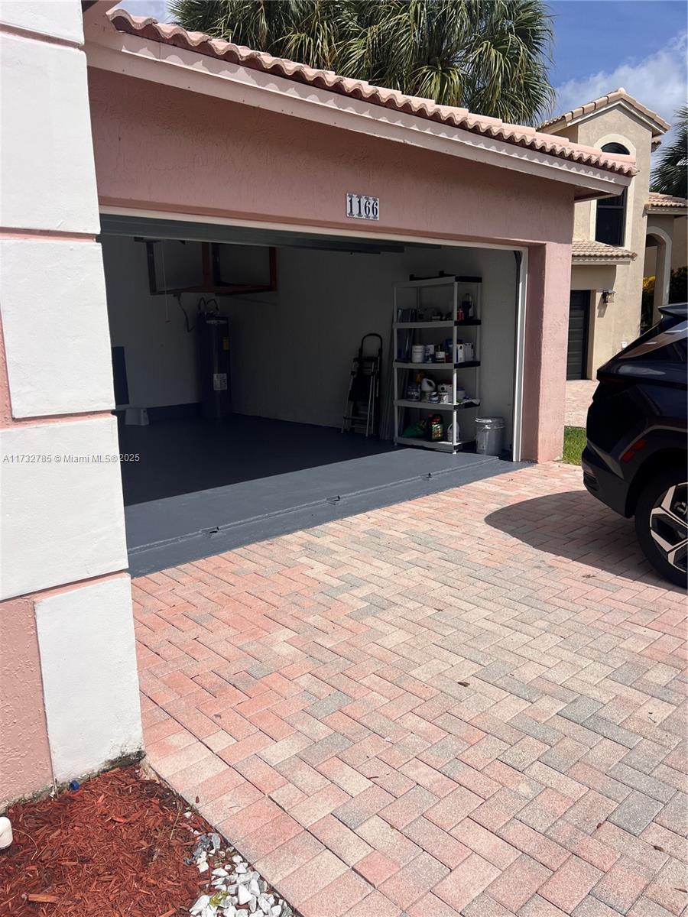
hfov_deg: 53.1
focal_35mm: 26
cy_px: 458
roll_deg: +2.0
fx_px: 689
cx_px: 344
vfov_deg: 67.3
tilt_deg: -10.6
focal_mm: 5.7
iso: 50
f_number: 1.5
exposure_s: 1/9434
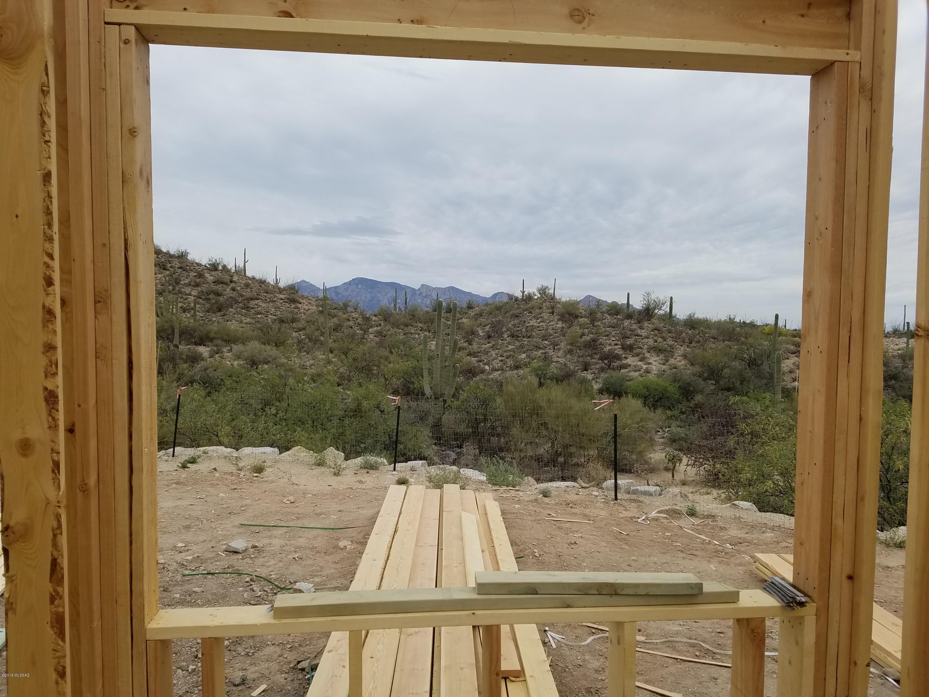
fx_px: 698
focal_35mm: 26
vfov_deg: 53.1
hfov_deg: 67.3
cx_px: 464
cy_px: 348
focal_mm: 4.2
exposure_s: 1/3088
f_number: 1.7
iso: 50
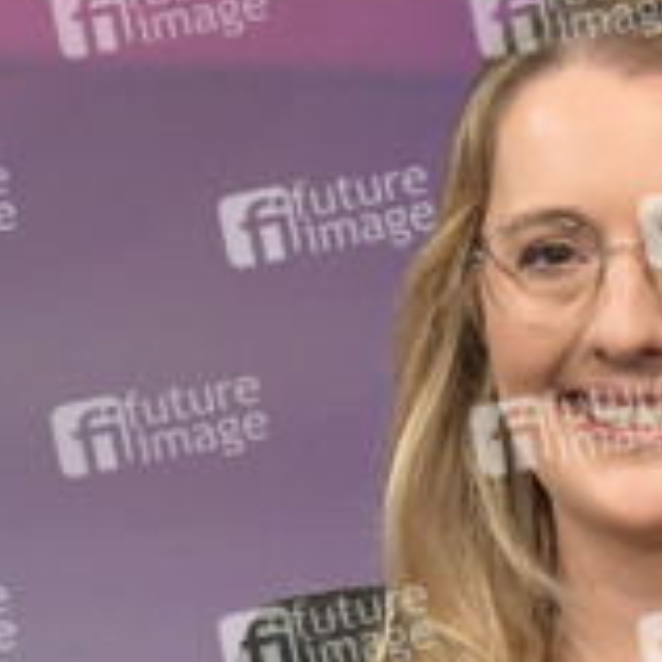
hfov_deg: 15.7
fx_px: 2358
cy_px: 532
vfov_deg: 15.9
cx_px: 635
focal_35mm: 109
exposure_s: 1/200
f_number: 6.3
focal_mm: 45
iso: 2500
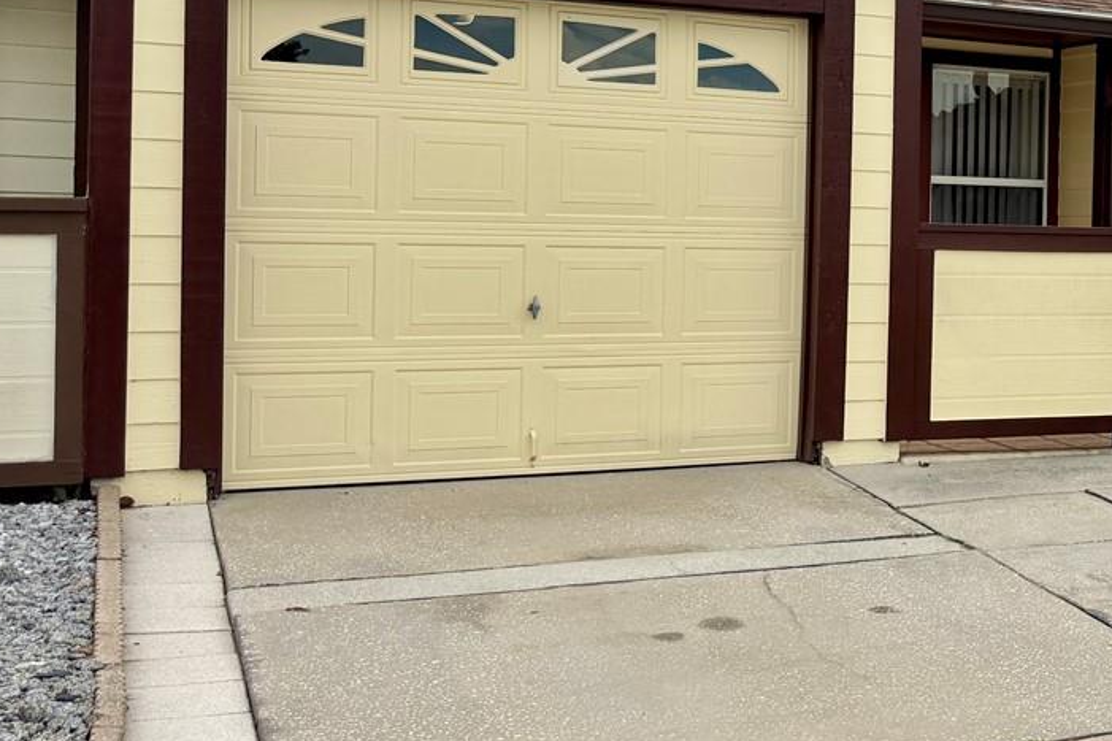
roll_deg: -1.1
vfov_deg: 23.7
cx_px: 1244
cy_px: 252
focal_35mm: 57
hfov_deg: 31.0
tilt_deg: -0.1
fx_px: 1760
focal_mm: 6.76
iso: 80
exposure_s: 1/3096
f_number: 1.78
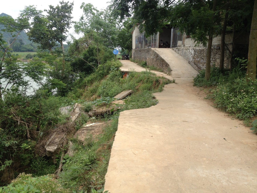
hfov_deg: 52.6
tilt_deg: -12.8
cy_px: 96
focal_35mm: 35
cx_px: 128
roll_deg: -0.5
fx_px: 260
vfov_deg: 40.7
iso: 50
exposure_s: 1/767
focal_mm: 4.28
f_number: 2.4
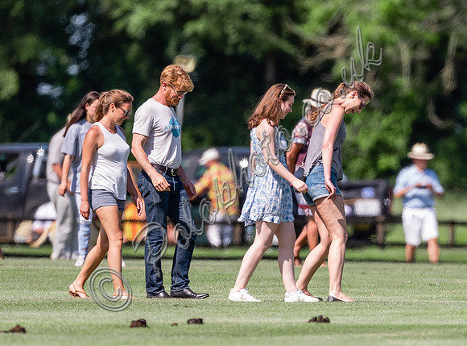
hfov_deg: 1.7
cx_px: 323
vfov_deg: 1.3
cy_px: 226
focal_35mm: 1150
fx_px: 15441
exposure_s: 1/3200
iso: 400
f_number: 4
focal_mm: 500
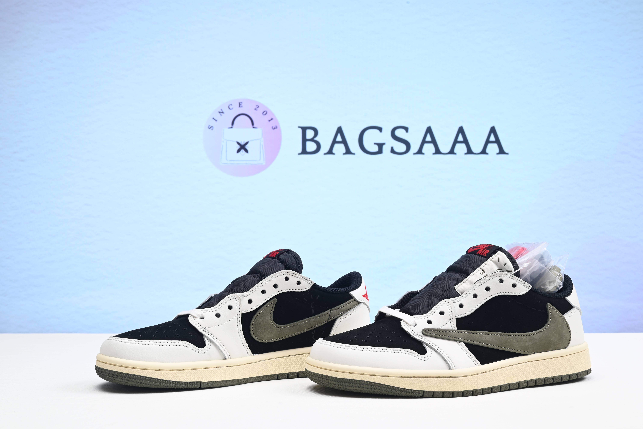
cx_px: 322
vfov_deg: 32.7
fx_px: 733
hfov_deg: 47.4
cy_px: 214
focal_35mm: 41
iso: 100
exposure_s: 1/2
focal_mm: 41
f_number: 16
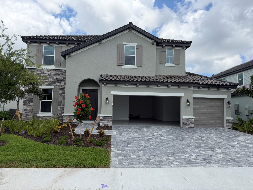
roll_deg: -1.3
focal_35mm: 24
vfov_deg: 56.8
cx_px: 126
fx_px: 175
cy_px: 95
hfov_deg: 71.6
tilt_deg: +4.3
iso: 100
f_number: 1.78
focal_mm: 6.76
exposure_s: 1/5714
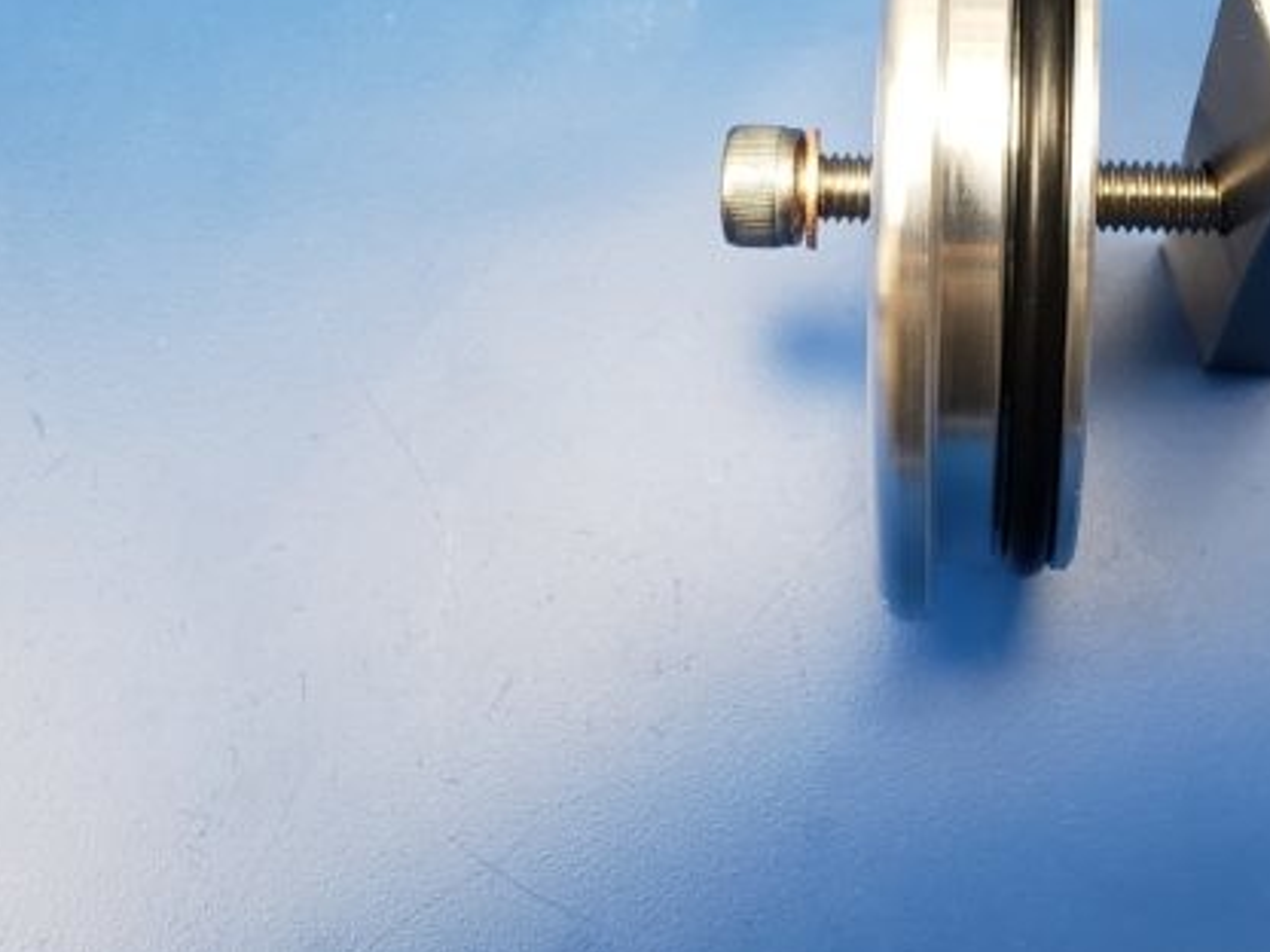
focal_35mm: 48
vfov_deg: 29.2
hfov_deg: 38.9
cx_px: 904
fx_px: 1761
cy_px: 116
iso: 200
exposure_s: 1/60
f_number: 2.4
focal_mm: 4.3
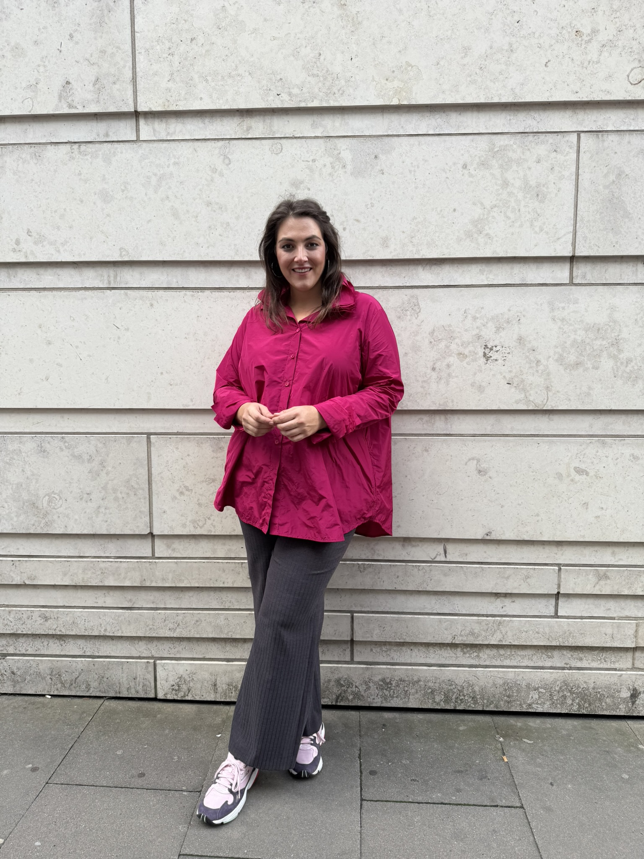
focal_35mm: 24
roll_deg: +0.3
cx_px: 322
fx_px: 595
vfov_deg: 71.6
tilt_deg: -6.7
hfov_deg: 56.8
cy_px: 430
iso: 80
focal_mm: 6.76
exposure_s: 1/435
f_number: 1.78
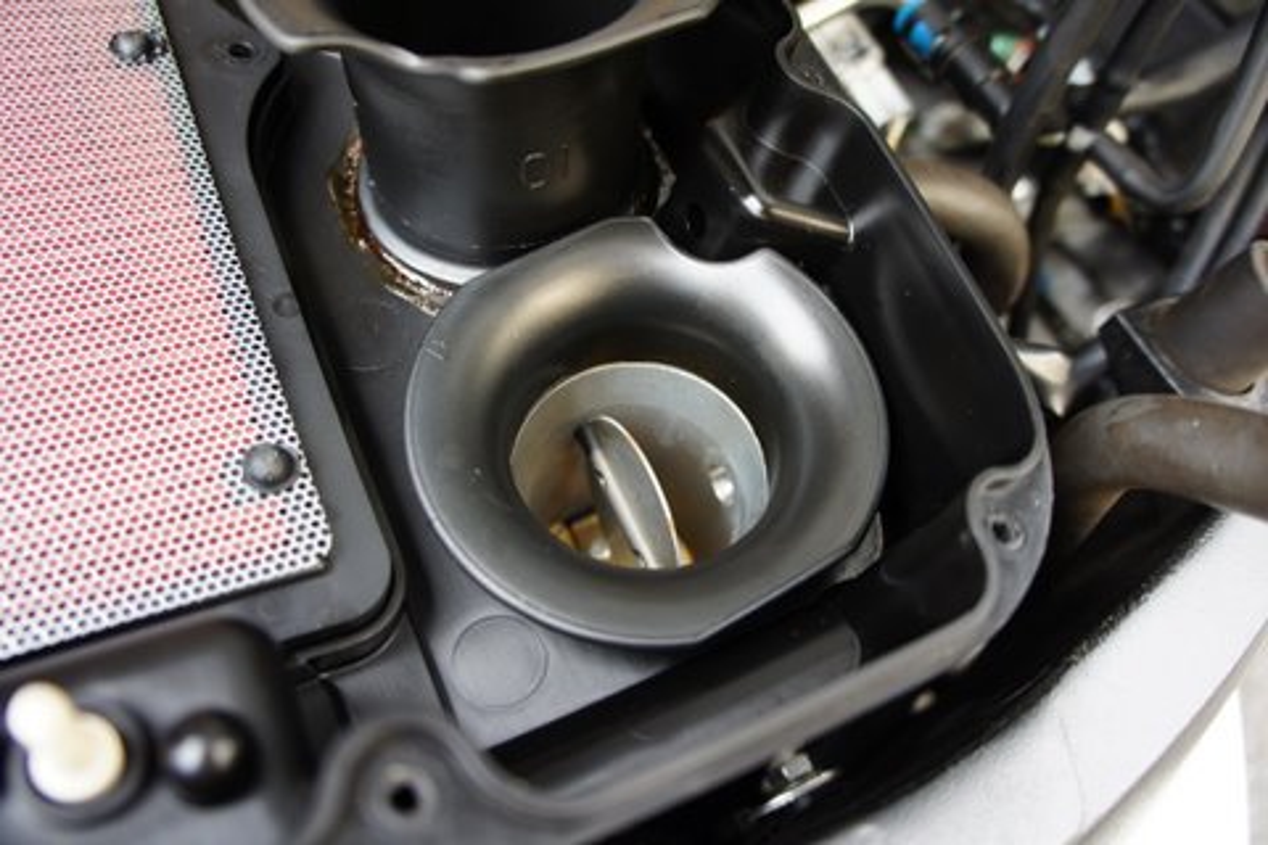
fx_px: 951
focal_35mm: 27
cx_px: 634
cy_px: 422
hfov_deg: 67.4
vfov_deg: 47.9
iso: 200
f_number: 4
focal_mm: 18
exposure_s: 1/20
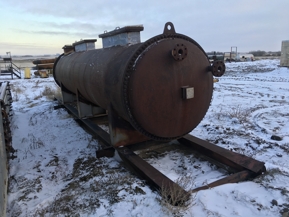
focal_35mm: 29
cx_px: 144
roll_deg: +0.8
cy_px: 108
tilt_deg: -12.8
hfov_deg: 61.7
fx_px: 242
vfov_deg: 48.2
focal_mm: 4.15
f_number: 2.2
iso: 25
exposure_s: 1/120
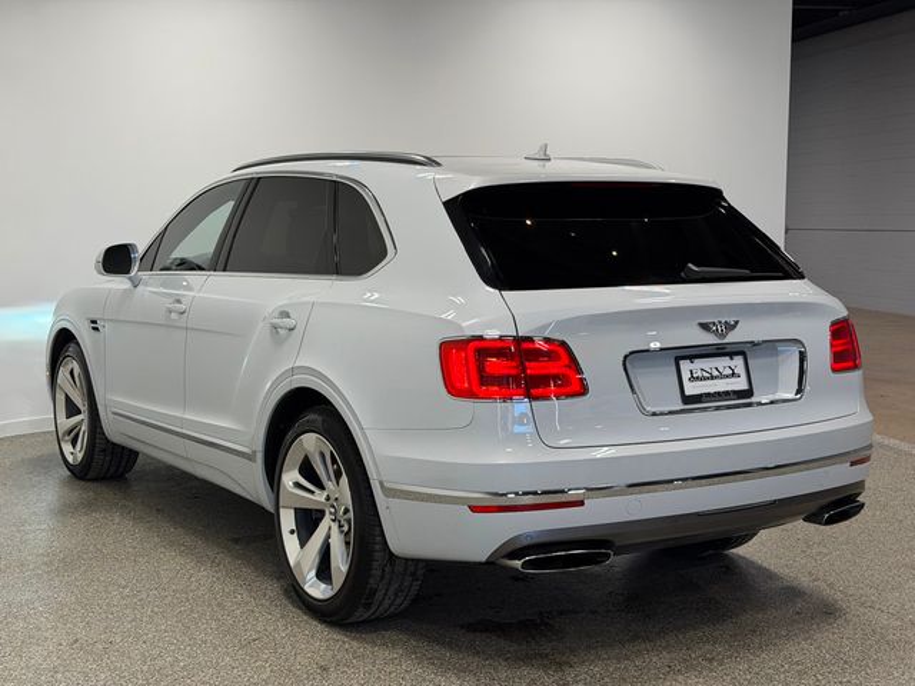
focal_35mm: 48
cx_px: 458
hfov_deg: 39.7
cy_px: 343
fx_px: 1269
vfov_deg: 30.3
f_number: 1.78
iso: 64
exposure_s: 1/398
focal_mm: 6.76
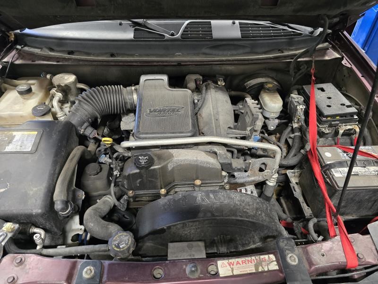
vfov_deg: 58.9
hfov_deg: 73.9
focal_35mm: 23
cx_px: 189
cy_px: 142
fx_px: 251
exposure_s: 1/60
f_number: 1.7
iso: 800
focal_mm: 6.3
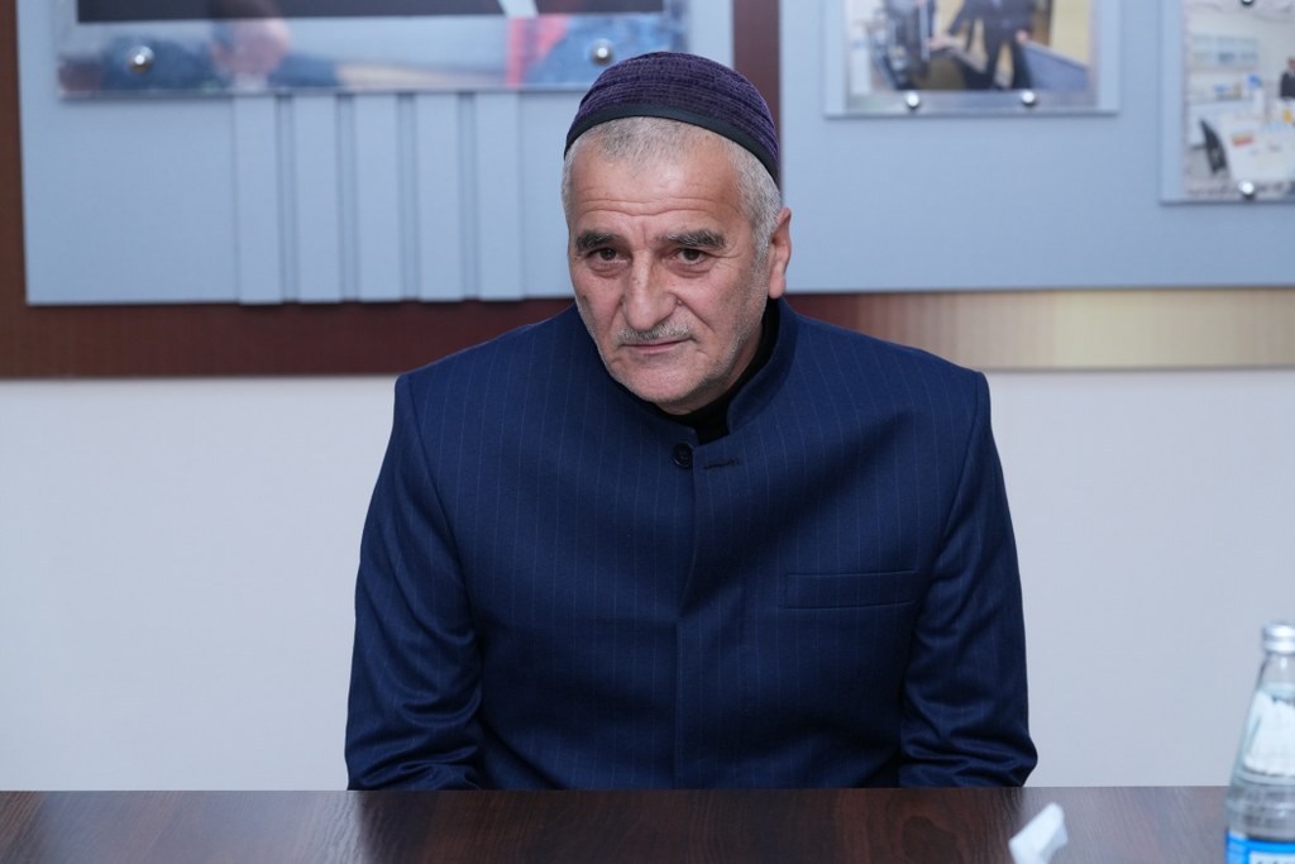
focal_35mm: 103
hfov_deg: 19.8
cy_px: 432
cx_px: 648
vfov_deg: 13.3
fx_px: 3705
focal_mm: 103
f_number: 5
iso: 1600
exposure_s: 1/200
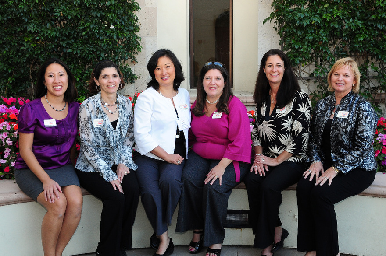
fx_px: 466
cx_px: 193
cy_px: 128
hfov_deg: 45.0
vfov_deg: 30.8
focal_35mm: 44
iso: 500
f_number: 6.3
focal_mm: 29
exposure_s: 1/100
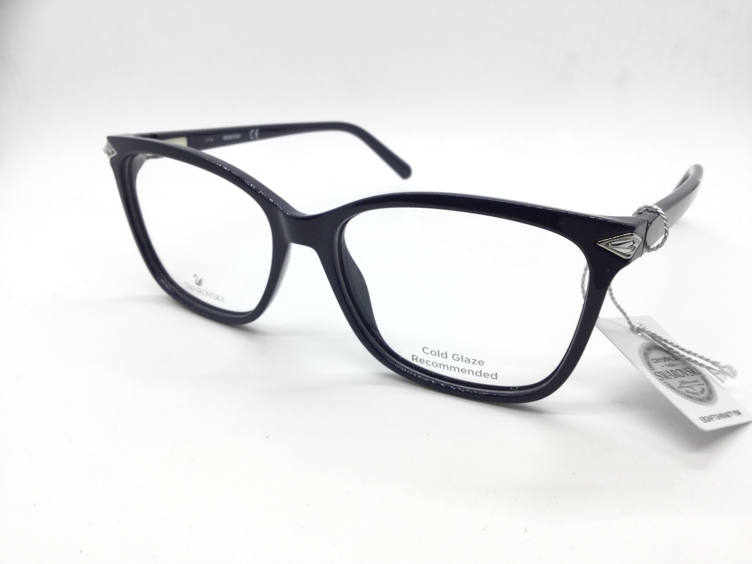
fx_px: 673
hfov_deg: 58.4
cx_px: 376
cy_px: 282
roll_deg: -0.7
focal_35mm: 31
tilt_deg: -28.1
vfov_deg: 45.4
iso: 25
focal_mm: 3.3
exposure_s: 1/50
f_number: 2.4
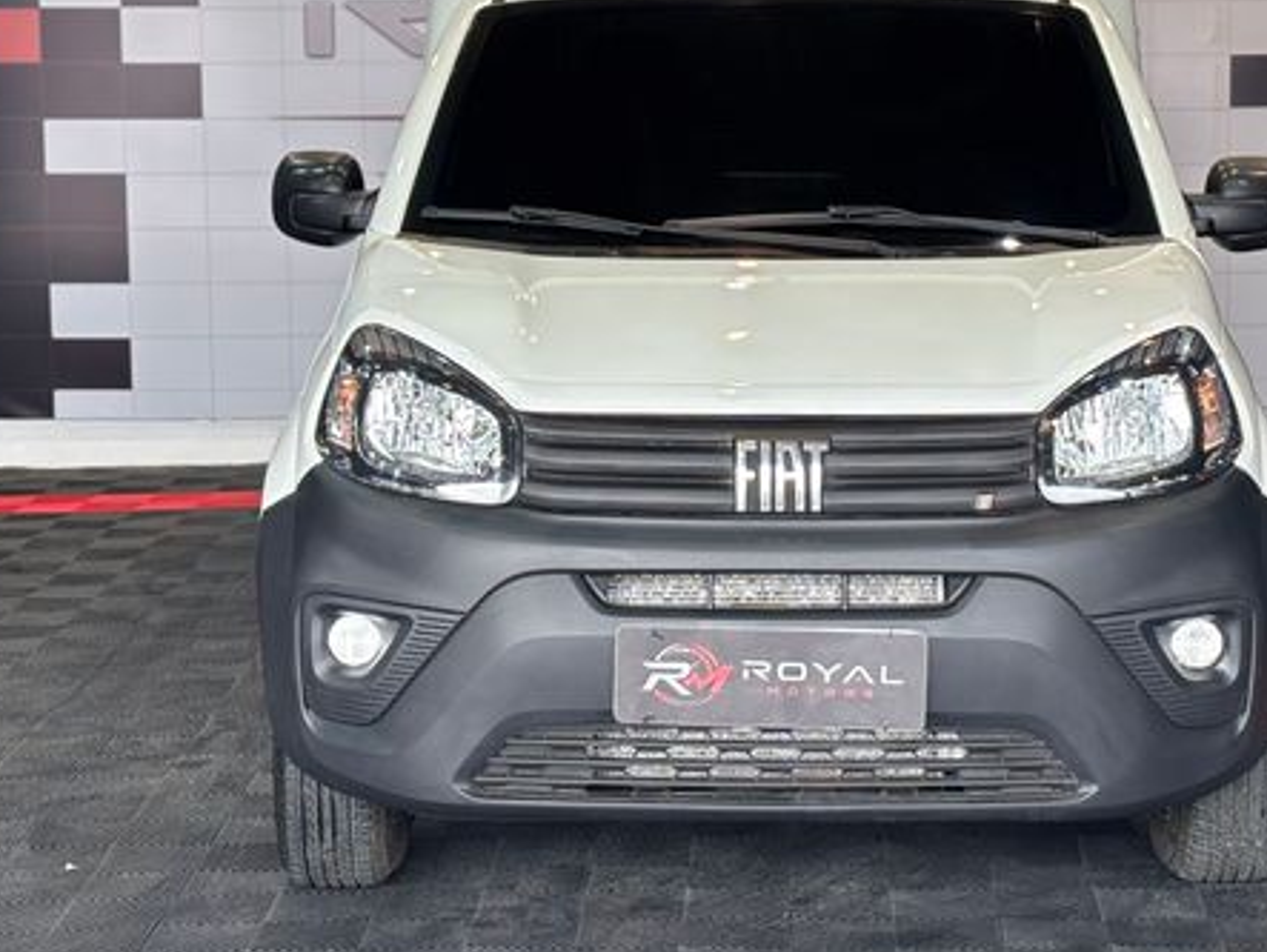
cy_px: 300
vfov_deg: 15.5
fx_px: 3480
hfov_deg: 20.6
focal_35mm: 95
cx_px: 795
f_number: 1.6
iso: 25
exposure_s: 1/120
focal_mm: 5.96
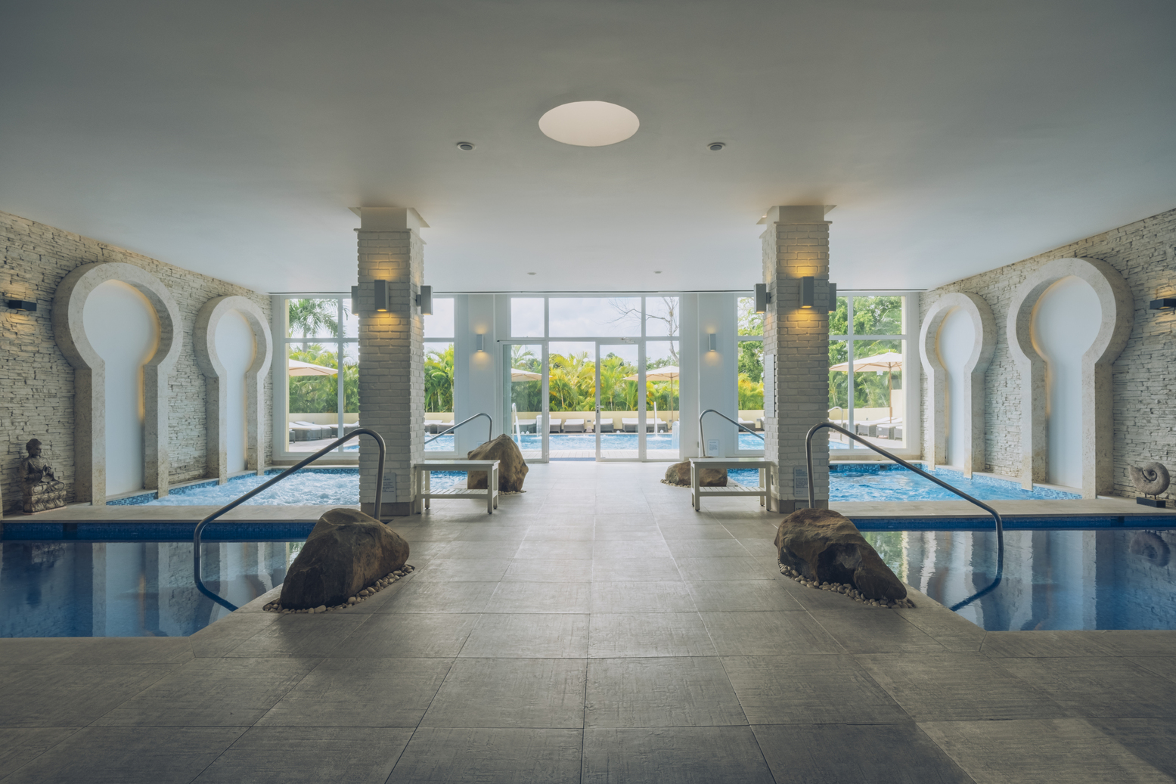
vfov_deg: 67.4
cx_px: 588
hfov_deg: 90.0
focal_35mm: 18
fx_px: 588
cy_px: 392
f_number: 14
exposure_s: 1/60
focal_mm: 12
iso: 320
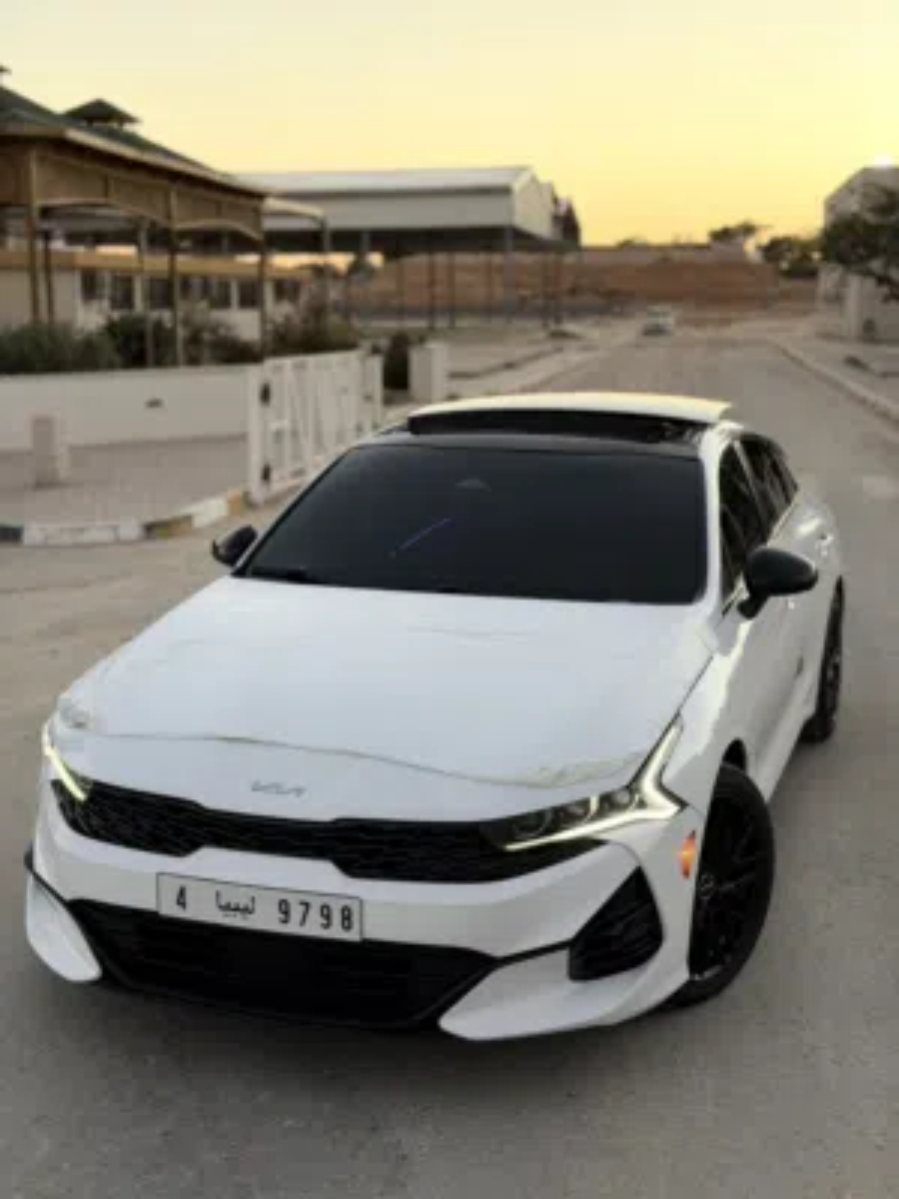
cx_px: 450
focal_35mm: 48
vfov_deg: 39.7
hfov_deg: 30.3
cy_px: 600
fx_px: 1662
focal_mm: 6.76
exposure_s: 1/331
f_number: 1.78
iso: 250
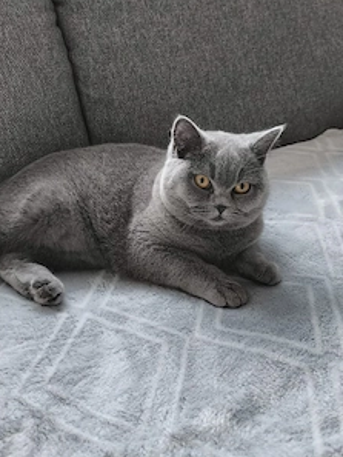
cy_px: 175
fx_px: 409
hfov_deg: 45.2
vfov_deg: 57.7
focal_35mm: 31
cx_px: 137
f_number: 1.65
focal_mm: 6.14
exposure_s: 1/50.3
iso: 640
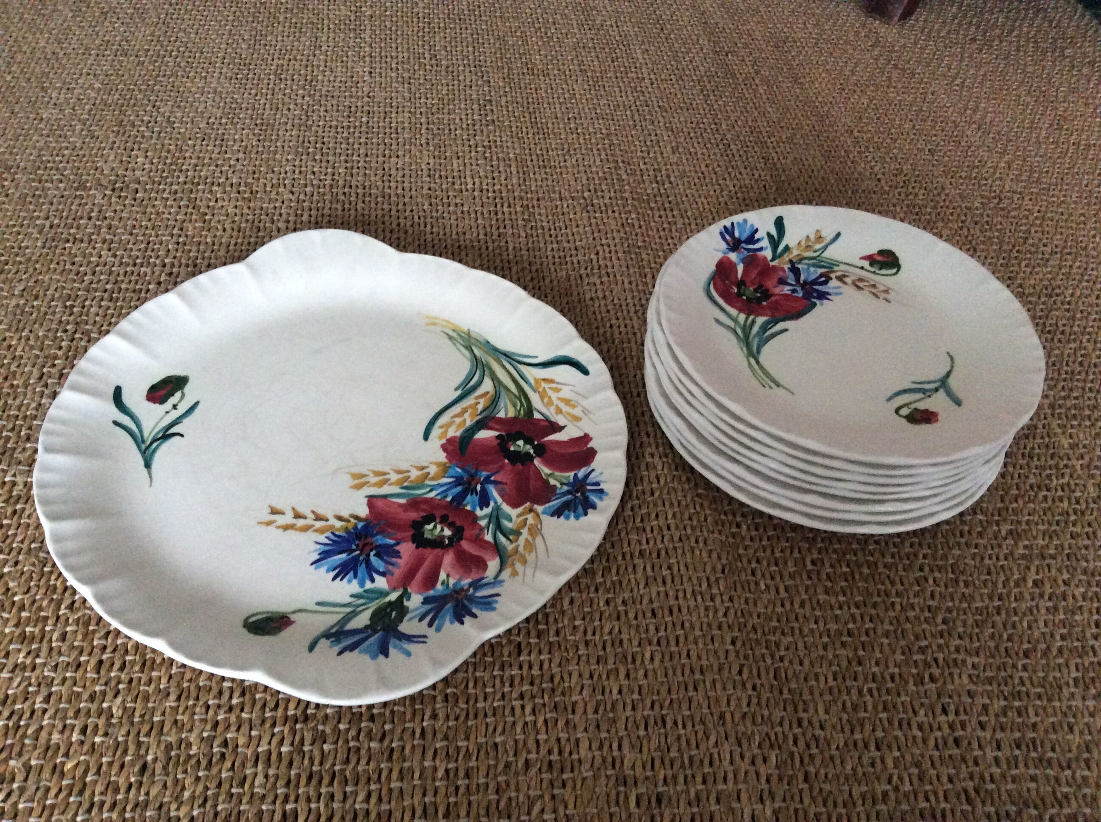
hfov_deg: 56.9
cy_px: 411
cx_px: 550
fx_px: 1016
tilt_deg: -46.2
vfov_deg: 44.1
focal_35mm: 32
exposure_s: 1/25
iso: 320
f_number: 2.4
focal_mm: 3.3
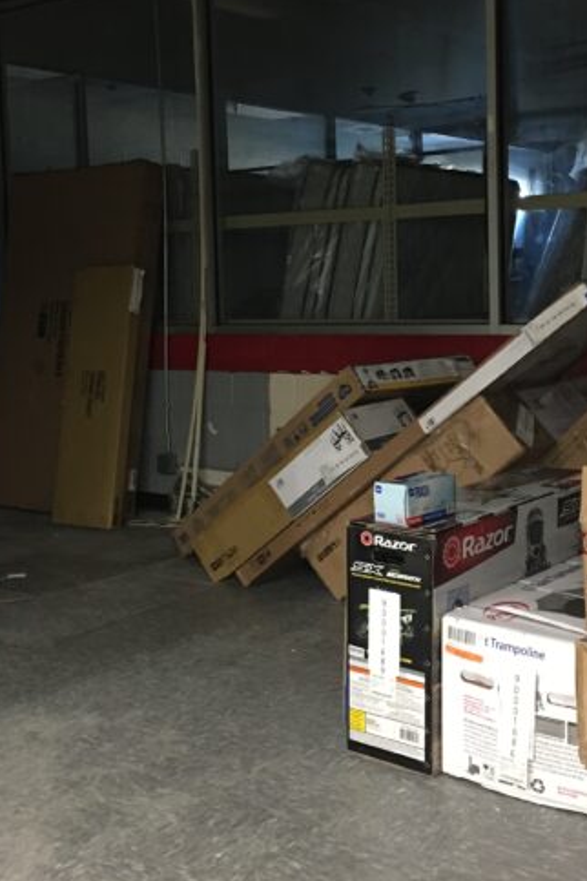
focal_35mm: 48
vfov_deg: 41.0
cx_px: 248
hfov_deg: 28.0
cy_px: 370
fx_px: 1174
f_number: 2.2
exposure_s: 1/4
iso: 50
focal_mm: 4.15
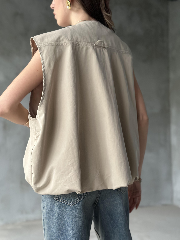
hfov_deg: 30.3
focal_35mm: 48
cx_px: 90
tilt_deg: +0.4
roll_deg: -0.2
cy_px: 120
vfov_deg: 39.7
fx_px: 333
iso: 400
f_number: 1.78
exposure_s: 1/58
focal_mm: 6.86
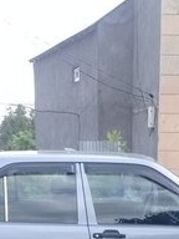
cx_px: 106
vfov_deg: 23.0
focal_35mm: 80
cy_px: 264
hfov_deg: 18.4
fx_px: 552
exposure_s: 1/323
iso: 50
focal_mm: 3.3
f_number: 2.2
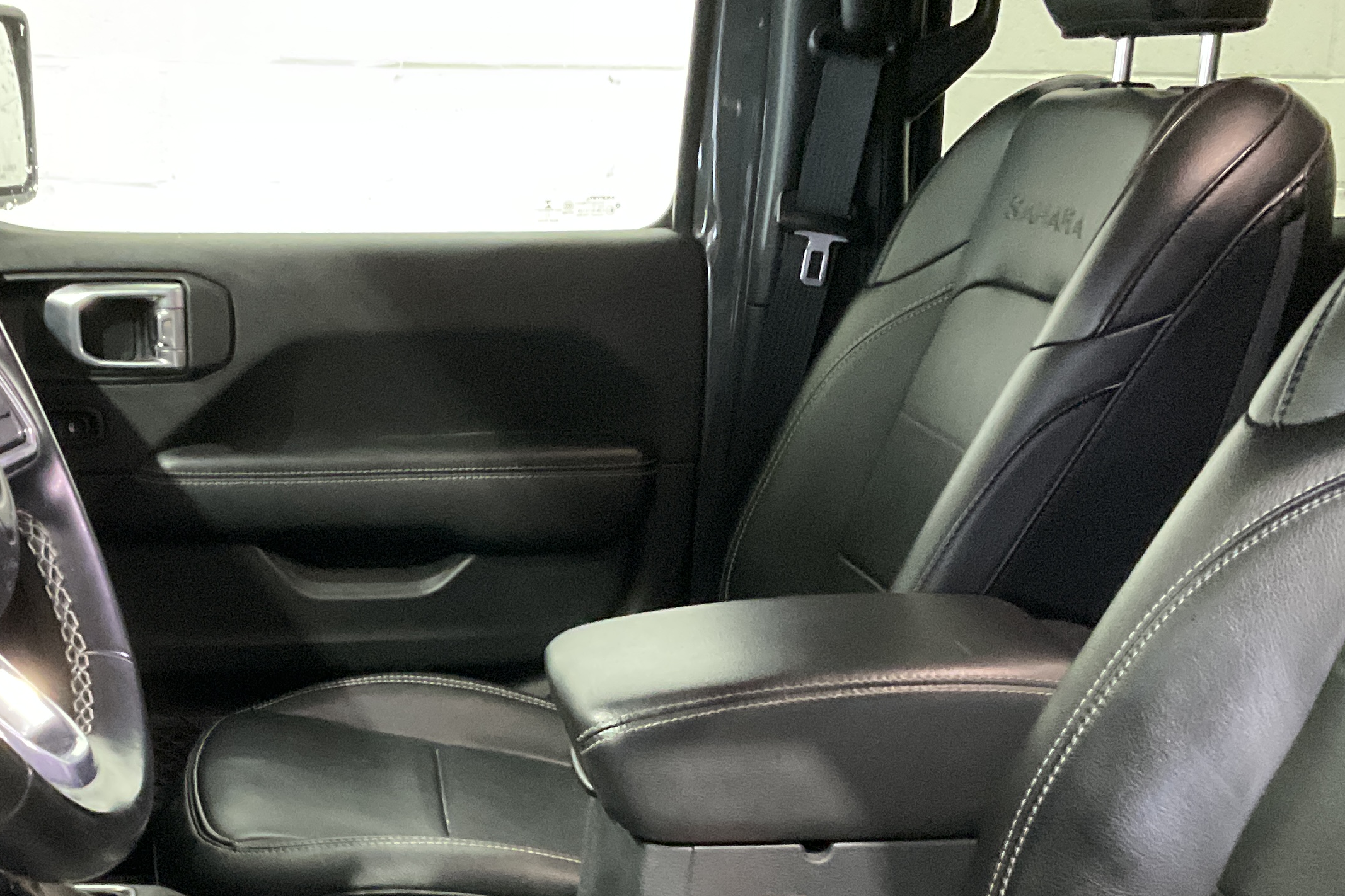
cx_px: 492
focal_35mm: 57
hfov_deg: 34.8
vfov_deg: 23.5
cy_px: 677
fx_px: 2129
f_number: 1.8
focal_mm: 3
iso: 500
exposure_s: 1/30
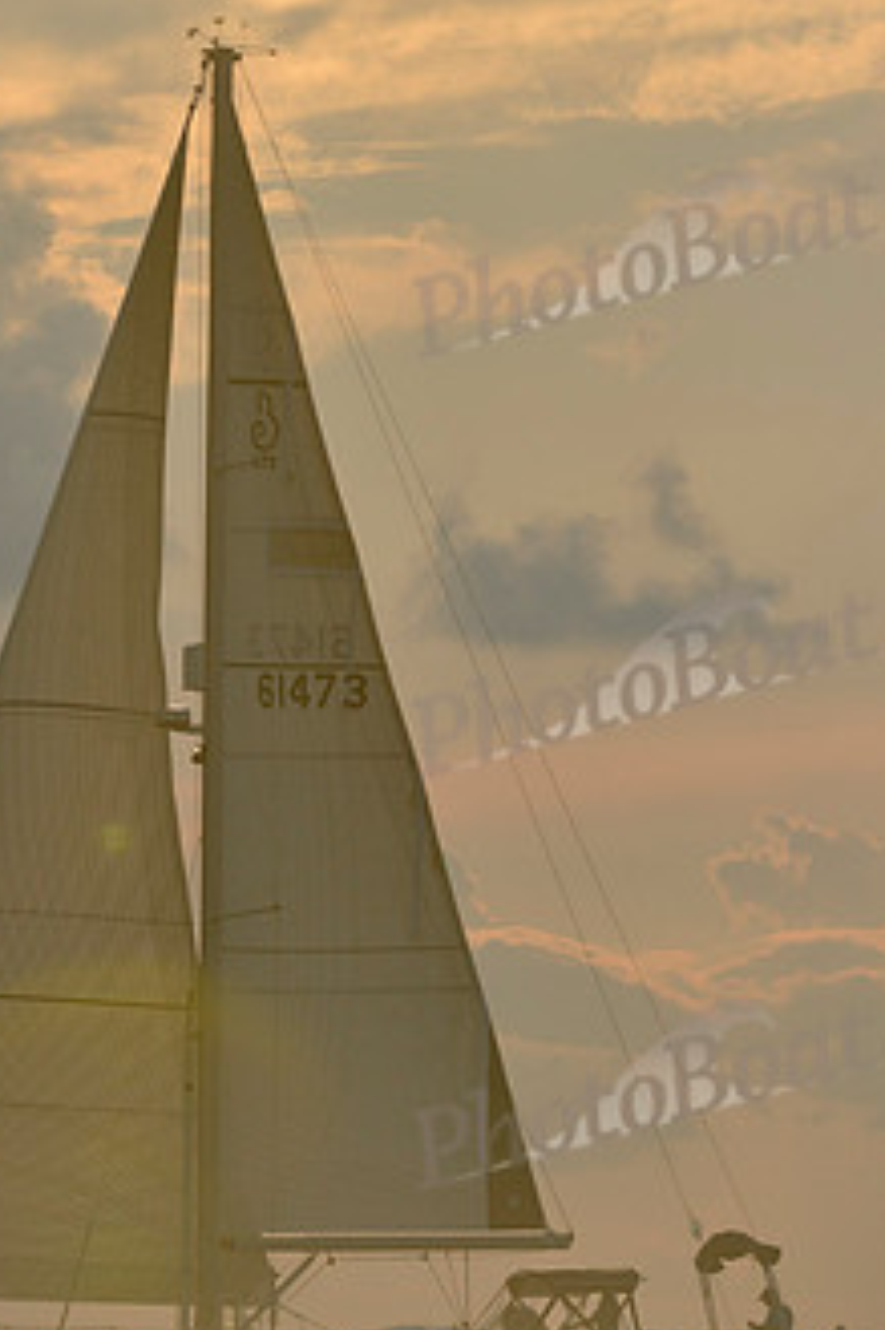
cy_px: 521
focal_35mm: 353
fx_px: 13030
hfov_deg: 3.9
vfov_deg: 5.8
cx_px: 204
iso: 280
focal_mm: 200
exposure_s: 1/8000
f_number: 4
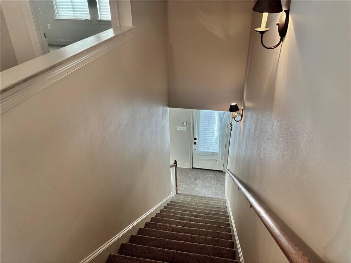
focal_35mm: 26
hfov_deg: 67.3
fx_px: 264
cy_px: 132
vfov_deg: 53.1
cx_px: 176
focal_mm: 5.96
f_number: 1.6
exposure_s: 1/60
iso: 160
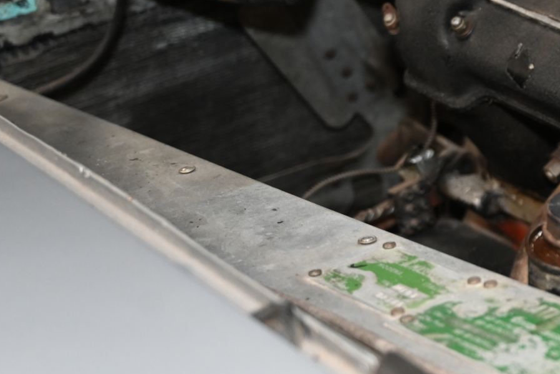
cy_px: 100
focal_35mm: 134
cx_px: 784
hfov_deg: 14.5
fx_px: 2085
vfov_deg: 10.2
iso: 720
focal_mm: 47
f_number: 4
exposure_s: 1/60
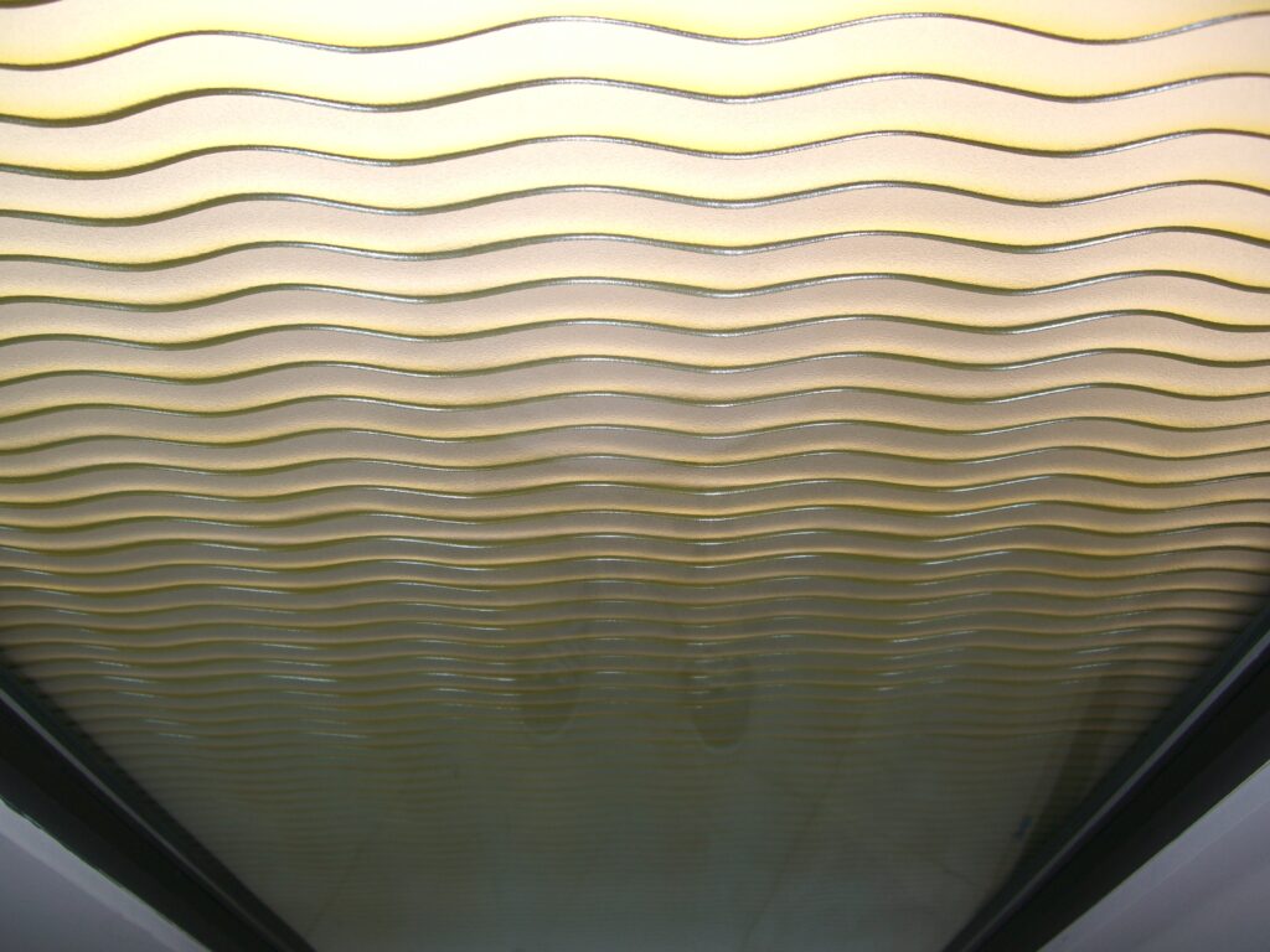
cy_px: 476
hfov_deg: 49.0
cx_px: 635
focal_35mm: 38
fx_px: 1394
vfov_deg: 37.7
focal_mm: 7.9
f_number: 2.8
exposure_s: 1/250
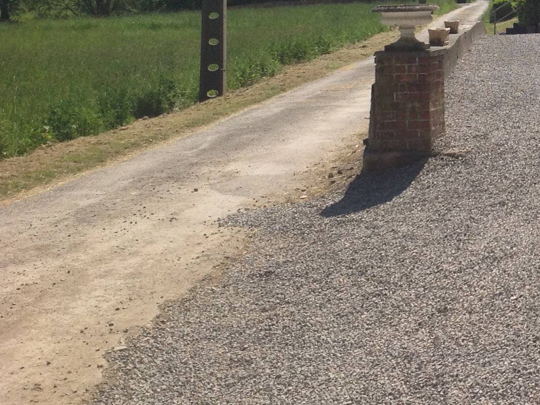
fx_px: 1326
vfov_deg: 17.0
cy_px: -5
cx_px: 641
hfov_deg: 21.4
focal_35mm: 85
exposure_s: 1/1779
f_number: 2.4
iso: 50
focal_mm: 4.28
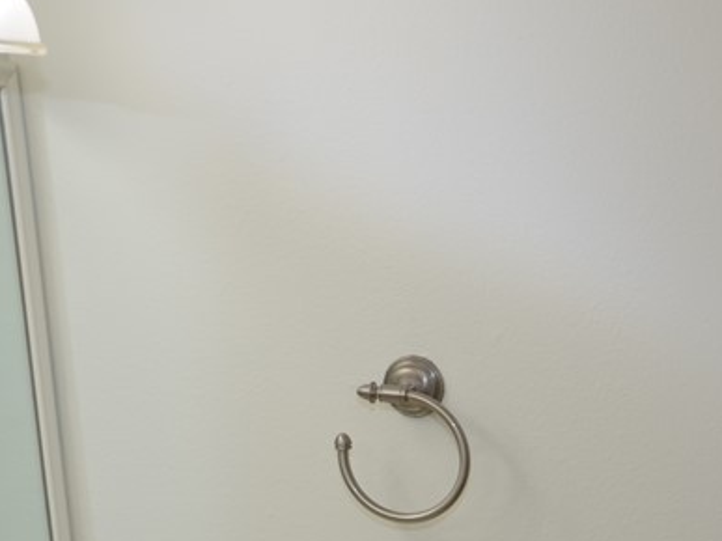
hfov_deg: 21.4
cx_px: 982
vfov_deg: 17.5
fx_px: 1689
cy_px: 626
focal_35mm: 81
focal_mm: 20
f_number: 5.6
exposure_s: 1/60
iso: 100
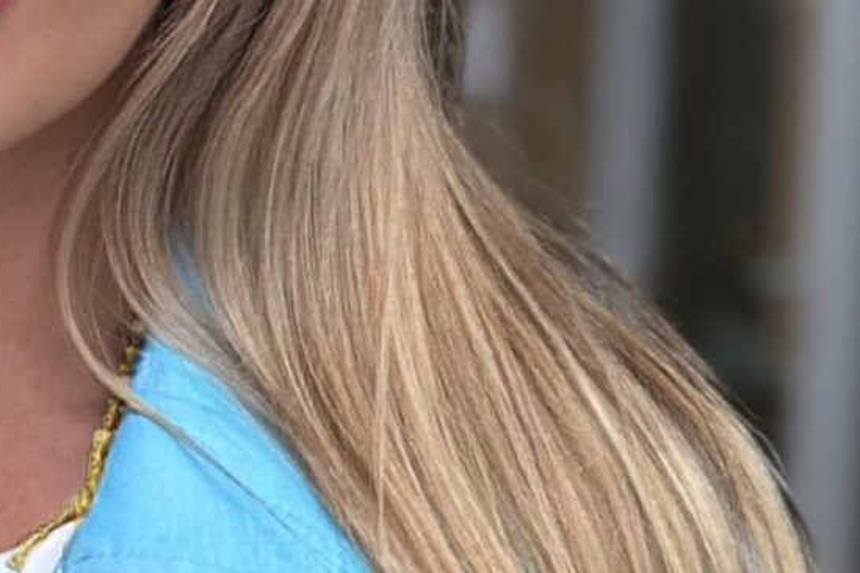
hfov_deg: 8.8
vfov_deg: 5.8
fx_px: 5566
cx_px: -23
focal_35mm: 233
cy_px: 889
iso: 64
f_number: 1.78
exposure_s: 1/1597
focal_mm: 6.76
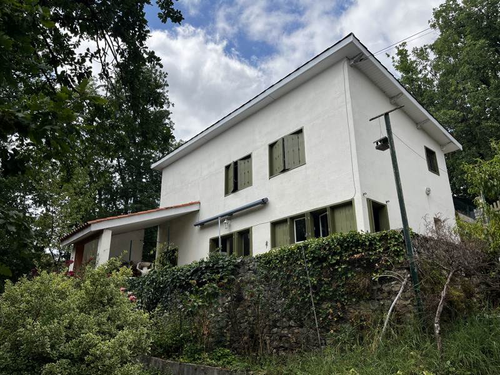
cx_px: 250
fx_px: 376
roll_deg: +1.0
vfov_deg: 53.1
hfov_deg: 67.3
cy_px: 188
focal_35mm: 26
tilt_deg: +21.2
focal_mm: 5.1
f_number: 1.6
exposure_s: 1/3215
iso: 50
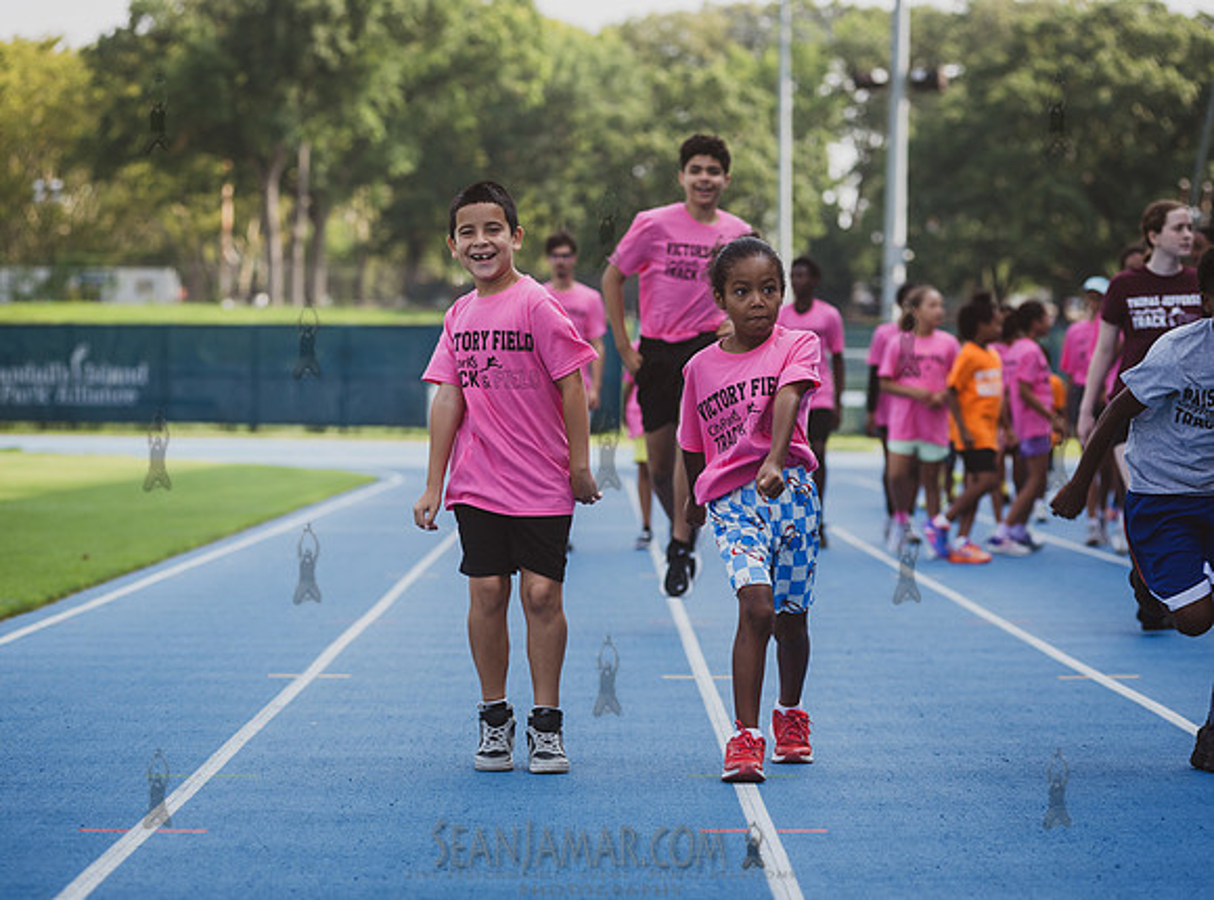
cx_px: 628
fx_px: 4692
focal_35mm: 134
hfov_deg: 14.7
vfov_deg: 11.0
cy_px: 450
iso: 160
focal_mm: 125
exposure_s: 1/500
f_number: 4
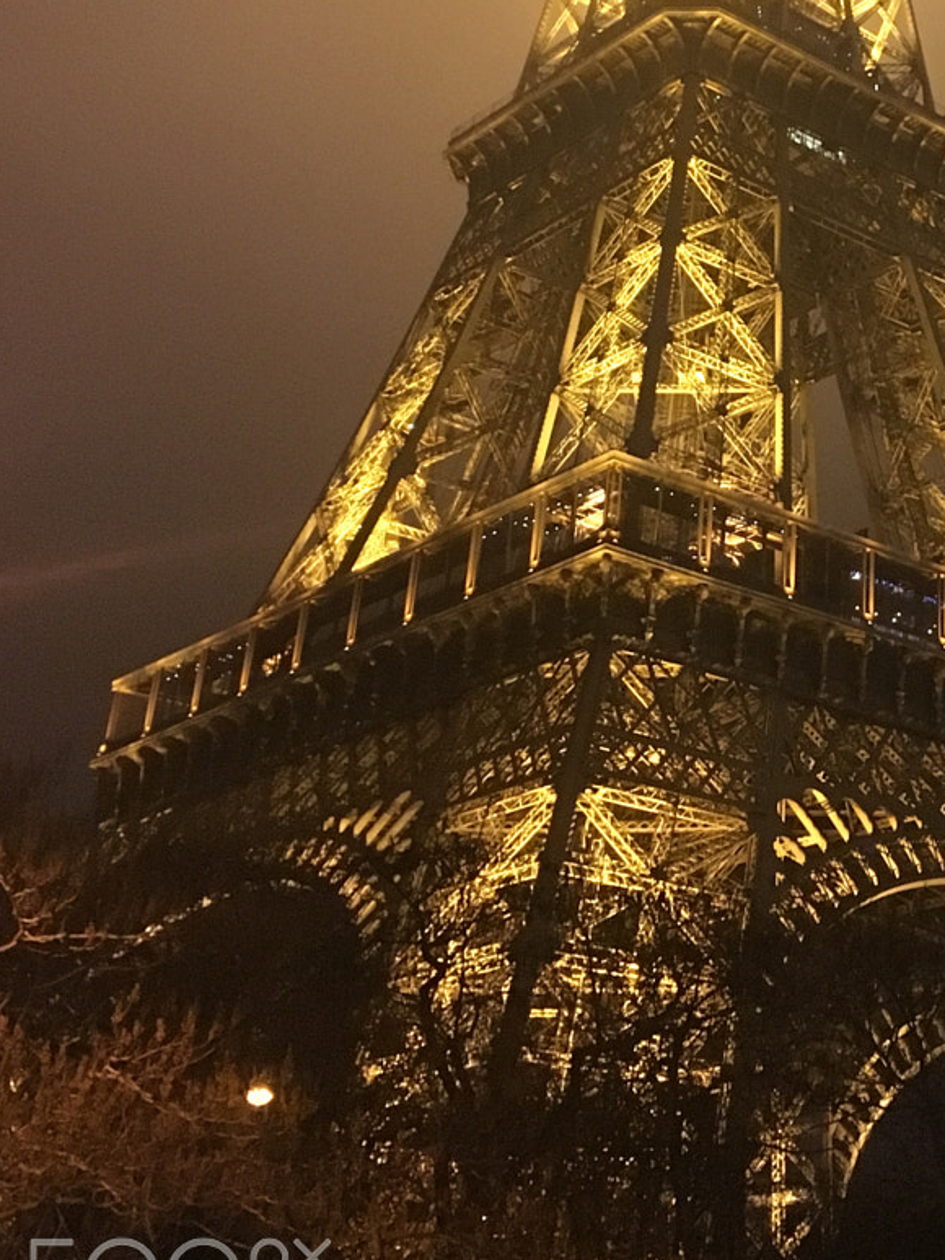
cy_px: 186
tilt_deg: +29.4
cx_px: 904
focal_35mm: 60
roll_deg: -0.3
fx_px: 2183
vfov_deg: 31.0
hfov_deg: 23.6
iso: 320
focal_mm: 4.15
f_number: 2.2
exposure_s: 1/17
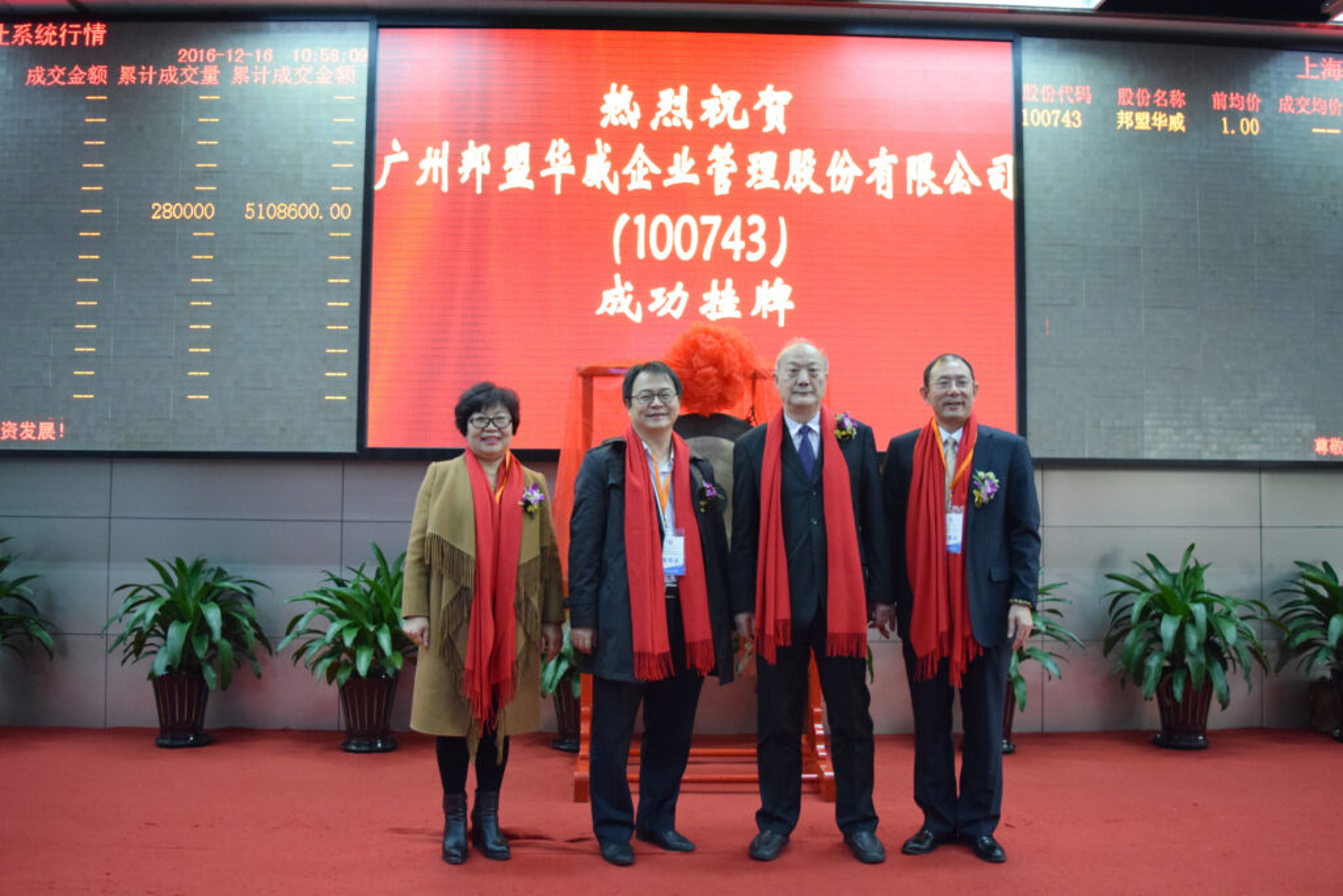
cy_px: 448
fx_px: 1175
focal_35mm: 32
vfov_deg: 41.7
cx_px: 672
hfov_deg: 59.5
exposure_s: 1/60
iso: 2200
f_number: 3.8
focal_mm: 21
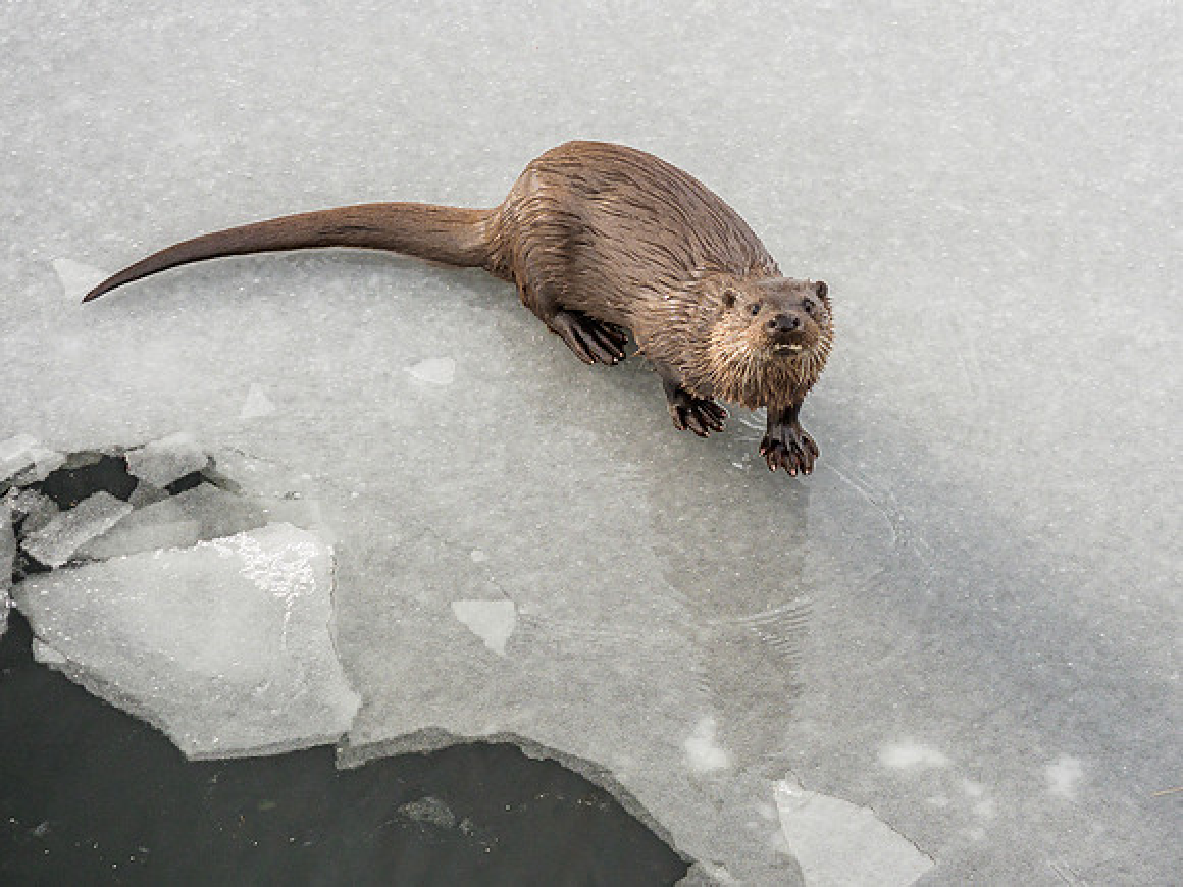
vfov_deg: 14.2
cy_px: 366
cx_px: 773
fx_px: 3572
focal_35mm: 105
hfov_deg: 18.8
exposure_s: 1/250
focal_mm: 40
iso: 200
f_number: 4
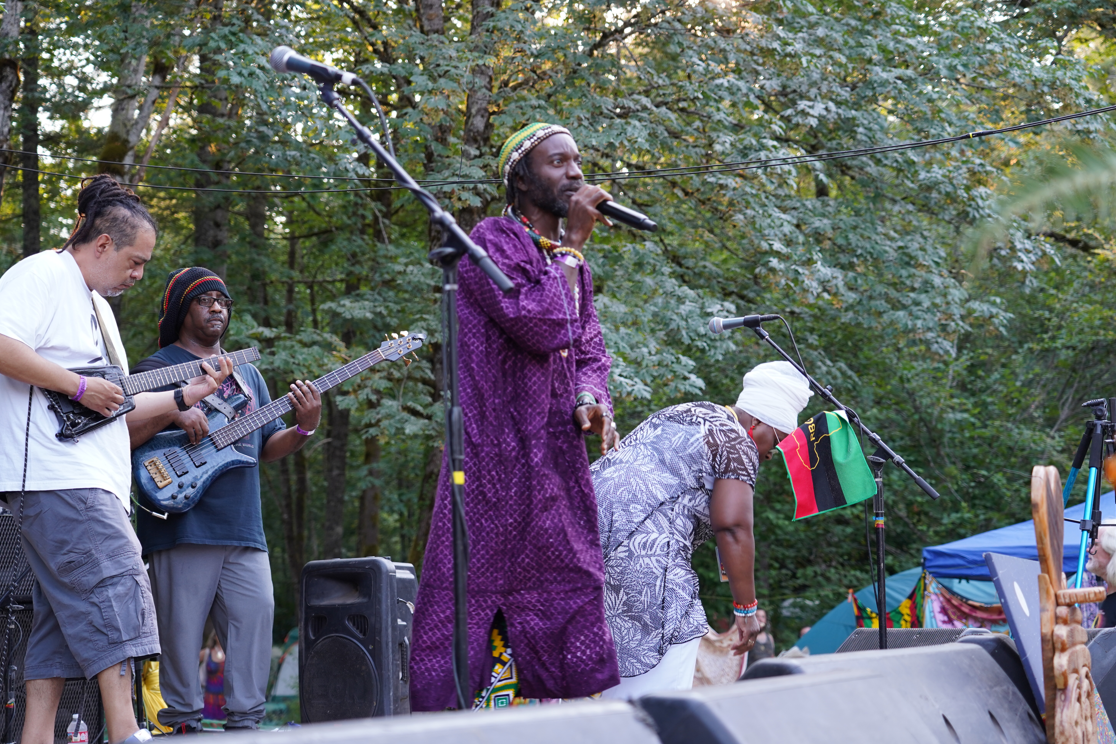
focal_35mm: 61
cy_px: 367
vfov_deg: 22.3
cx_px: 545
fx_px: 1891
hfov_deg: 32.9
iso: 500
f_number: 4
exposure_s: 1/160
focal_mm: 59
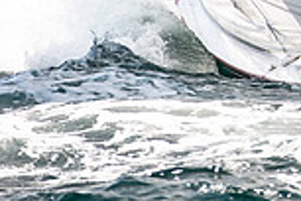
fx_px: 6588
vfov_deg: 1.7
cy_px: -113
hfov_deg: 2.6
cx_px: 551
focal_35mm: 788
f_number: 5
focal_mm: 200
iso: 320
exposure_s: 1/3200
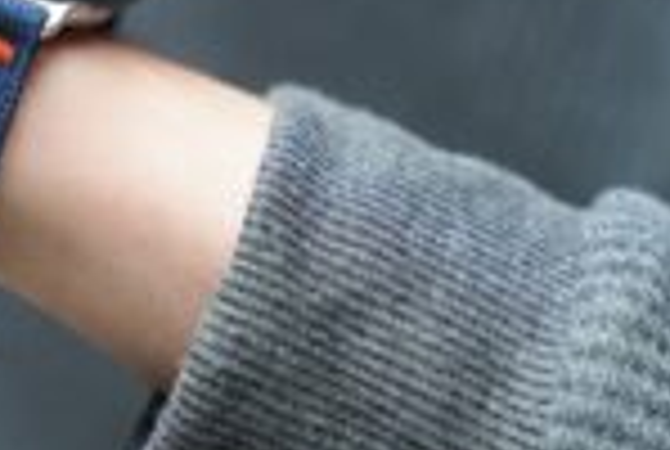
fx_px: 3748
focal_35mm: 201
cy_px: 101
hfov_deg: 10.1
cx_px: -67
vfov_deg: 6.9
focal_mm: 75
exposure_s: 1/200
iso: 4000
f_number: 4
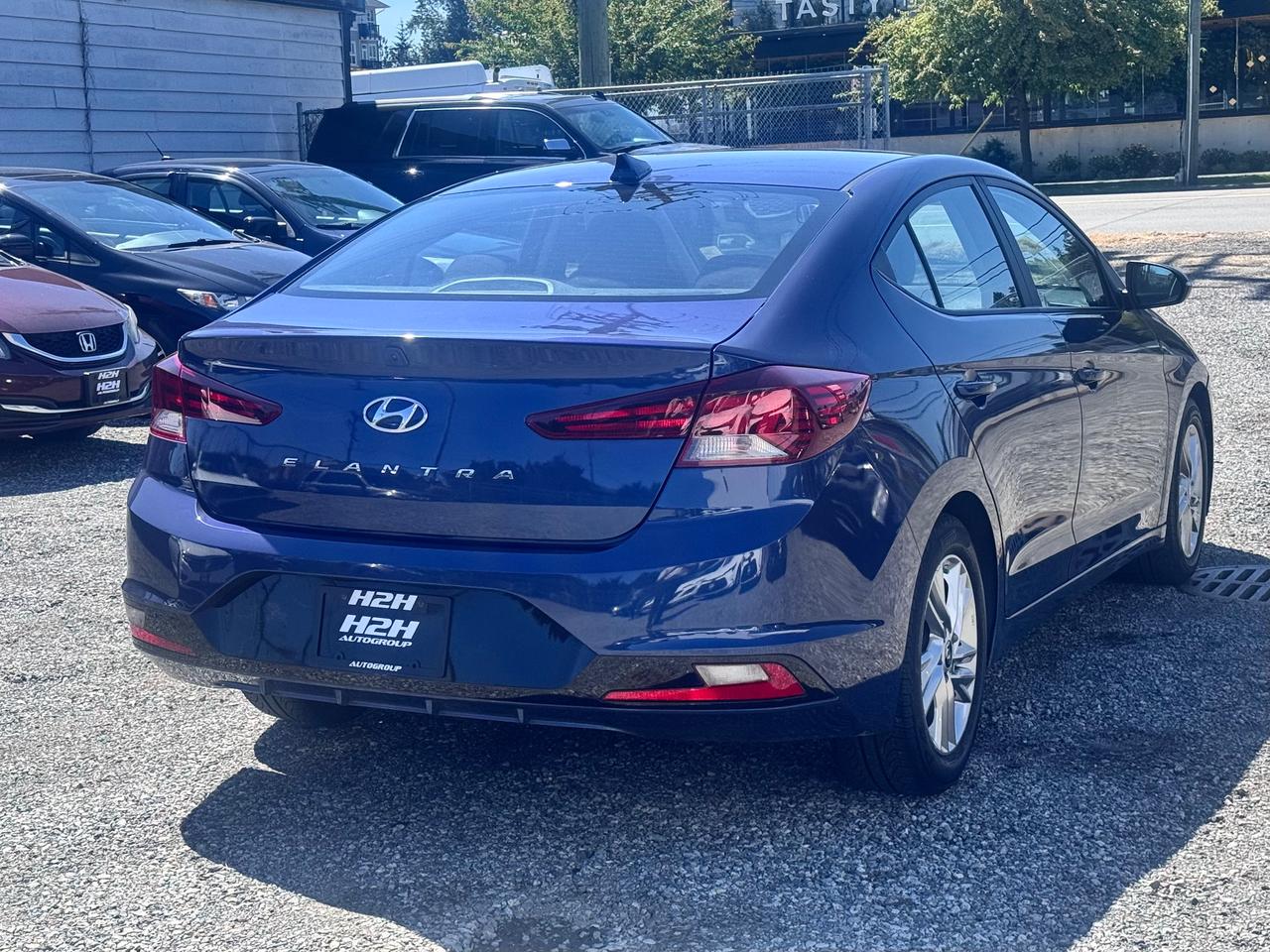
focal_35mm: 48
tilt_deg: -5.8
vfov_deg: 30.3
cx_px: 635
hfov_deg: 39.7
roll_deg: +0.0
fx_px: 1761
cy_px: 476
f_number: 1.78
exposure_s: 1/2252
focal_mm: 6.76
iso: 64
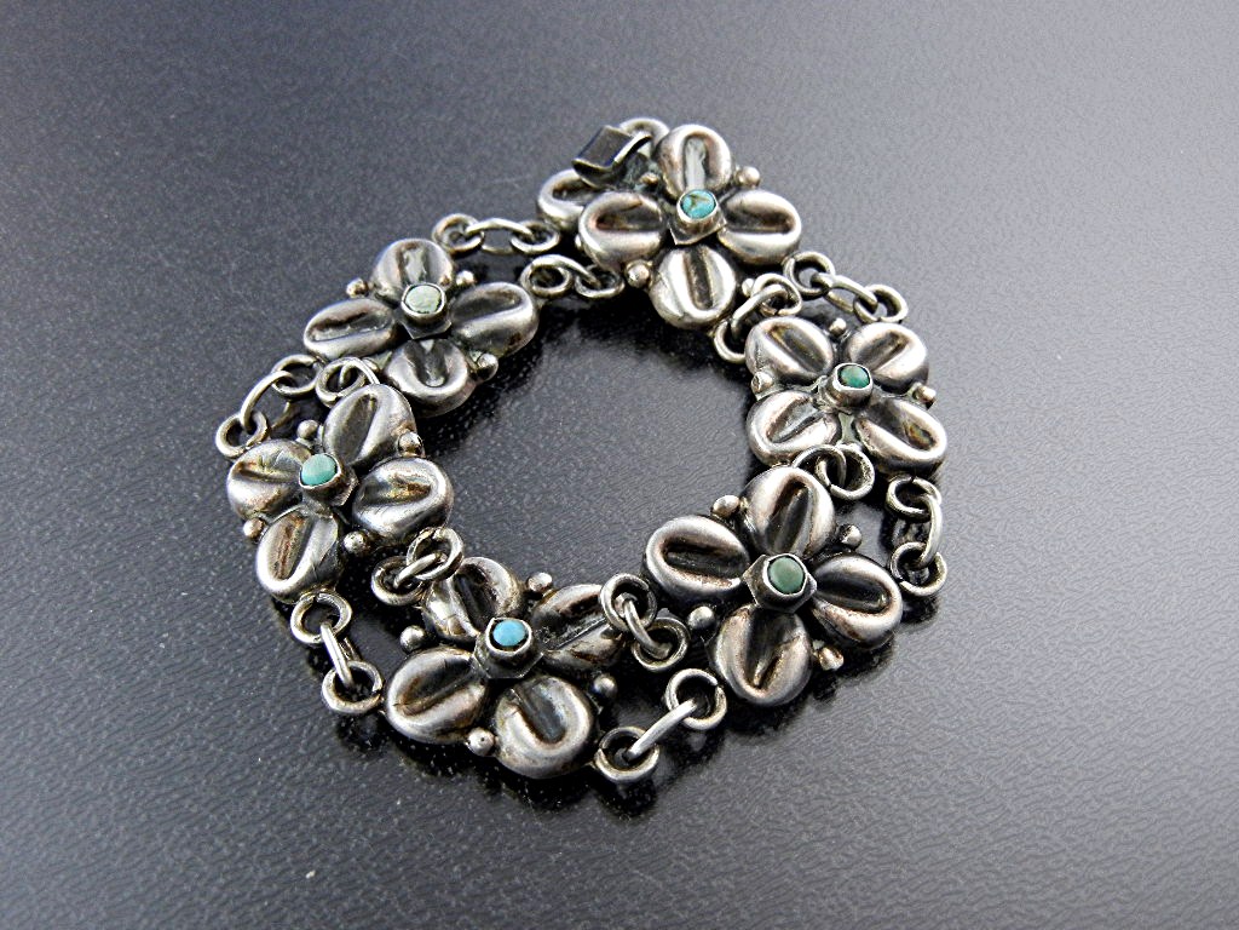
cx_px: 620
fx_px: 1611
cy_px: 465
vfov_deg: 32.2
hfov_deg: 42.1
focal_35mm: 45
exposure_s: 1/26.7
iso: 400
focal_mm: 8.1
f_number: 3.8
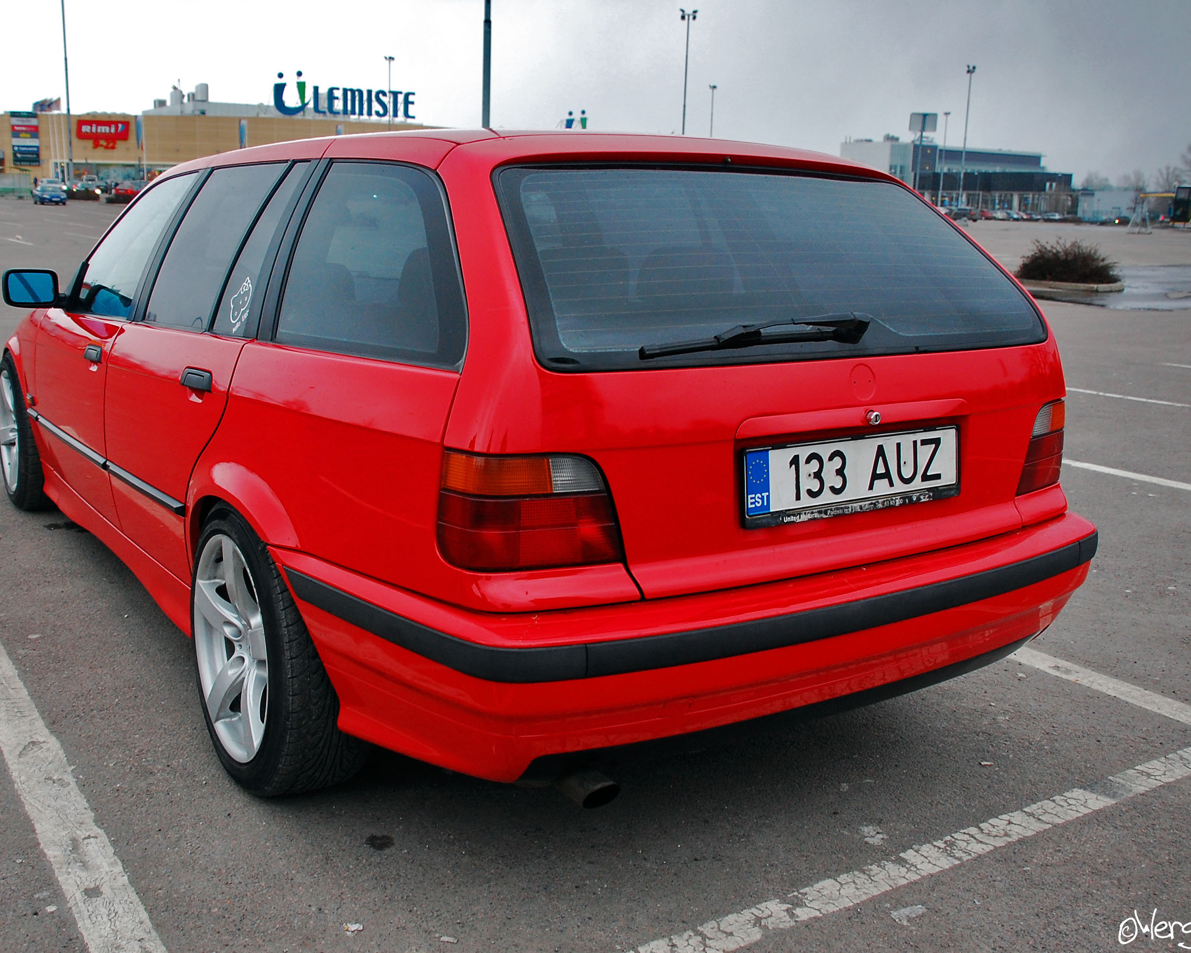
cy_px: 476
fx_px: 1198
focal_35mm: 34
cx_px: 507
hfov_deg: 52.6
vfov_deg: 43.4
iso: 800
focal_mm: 20
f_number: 3.8
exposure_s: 1/160
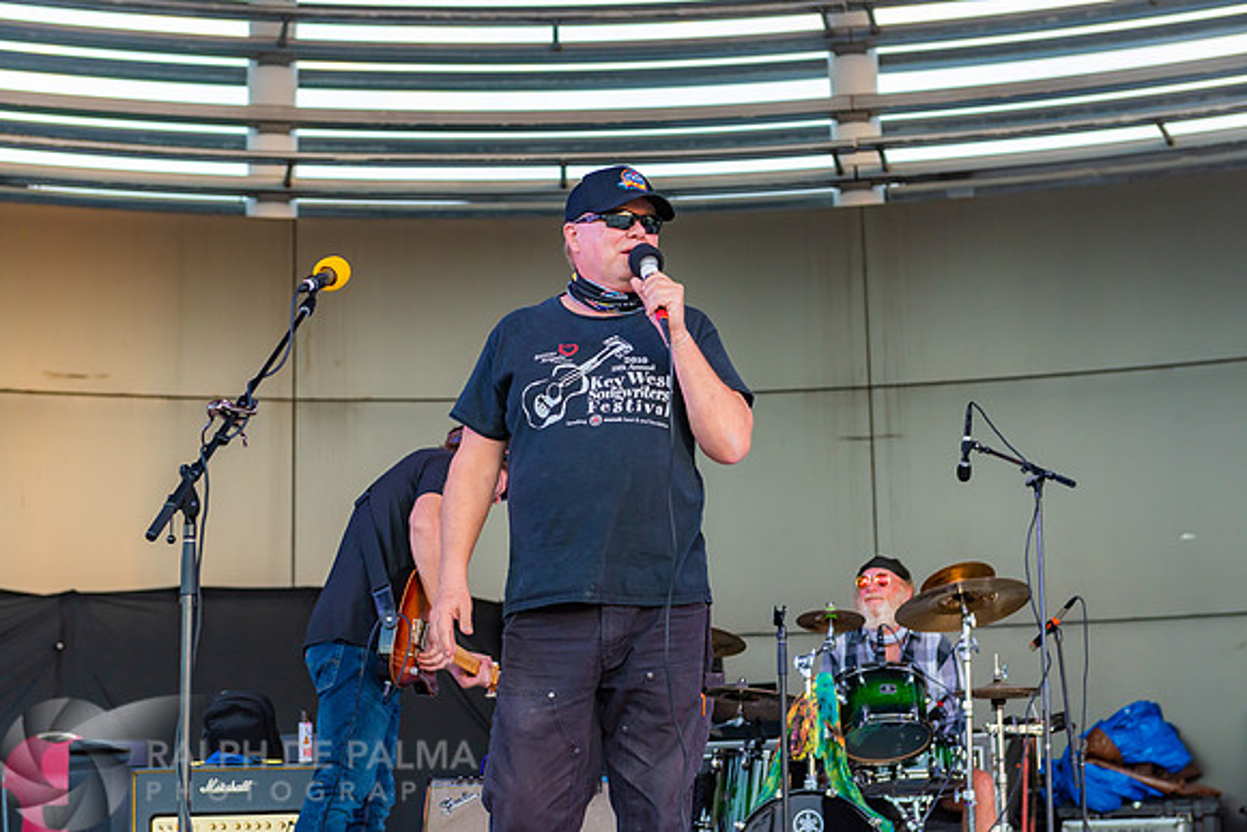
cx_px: 624
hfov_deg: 28.8
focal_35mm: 70
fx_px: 2425
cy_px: 416
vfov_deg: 19.5
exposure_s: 1/160
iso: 400
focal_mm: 70
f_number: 4
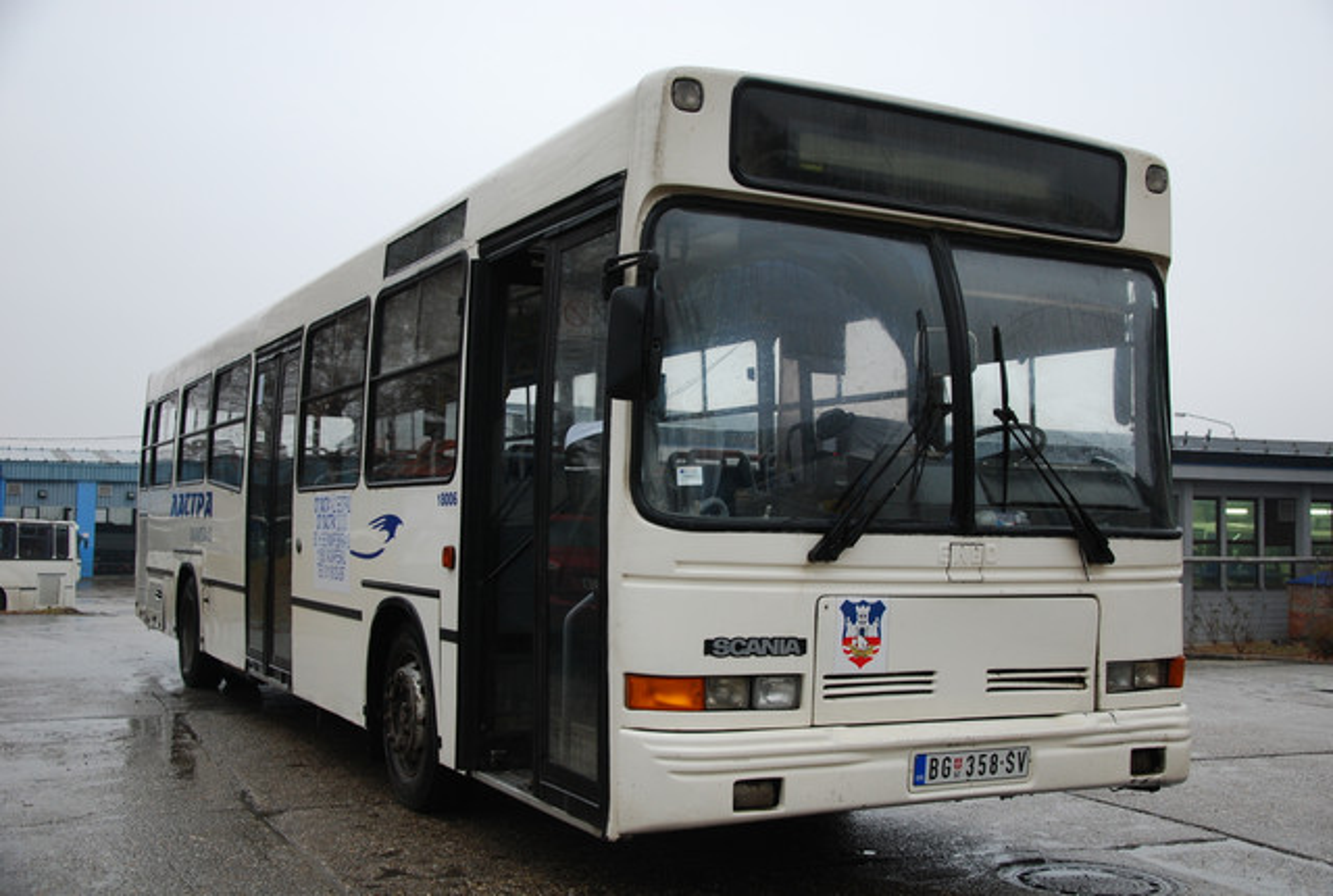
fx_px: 1392
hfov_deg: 51.2
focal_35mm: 38
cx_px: 666
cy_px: 448
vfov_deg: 35.7
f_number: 4
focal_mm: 25
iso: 250
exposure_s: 1/25
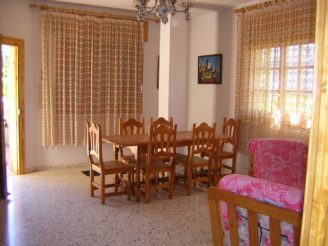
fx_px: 341
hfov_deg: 51.4
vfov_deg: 39.7
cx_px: 164
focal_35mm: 36
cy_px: 123
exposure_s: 1/30
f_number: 2.6
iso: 100
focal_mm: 4.7
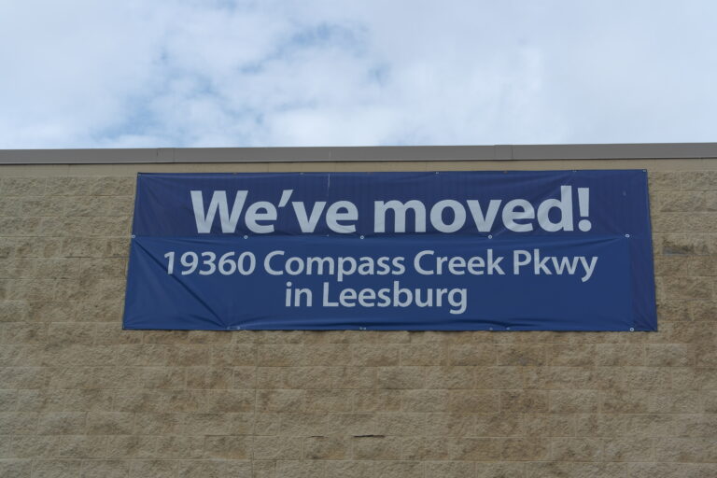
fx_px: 1374
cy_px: 239
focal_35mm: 69
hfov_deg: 29.2
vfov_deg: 19.7
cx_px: 358
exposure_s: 1/320
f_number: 8
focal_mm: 45
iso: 100
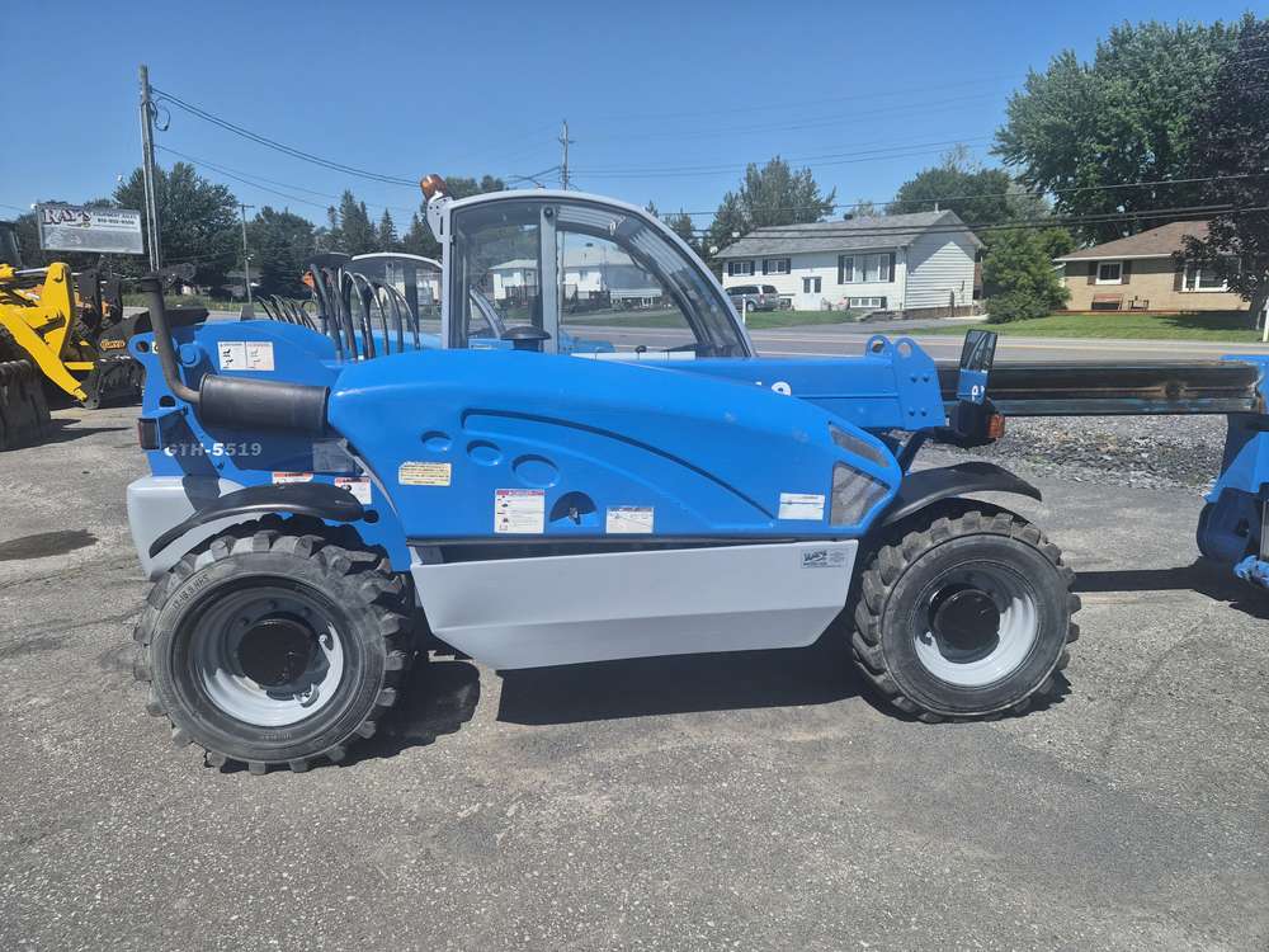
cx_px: 634
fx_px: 843
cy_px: 476
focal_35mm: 23
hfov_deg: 73.9
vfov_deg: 58.9
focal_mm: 5.4
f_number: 1.8
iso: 80
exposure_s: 1/6608
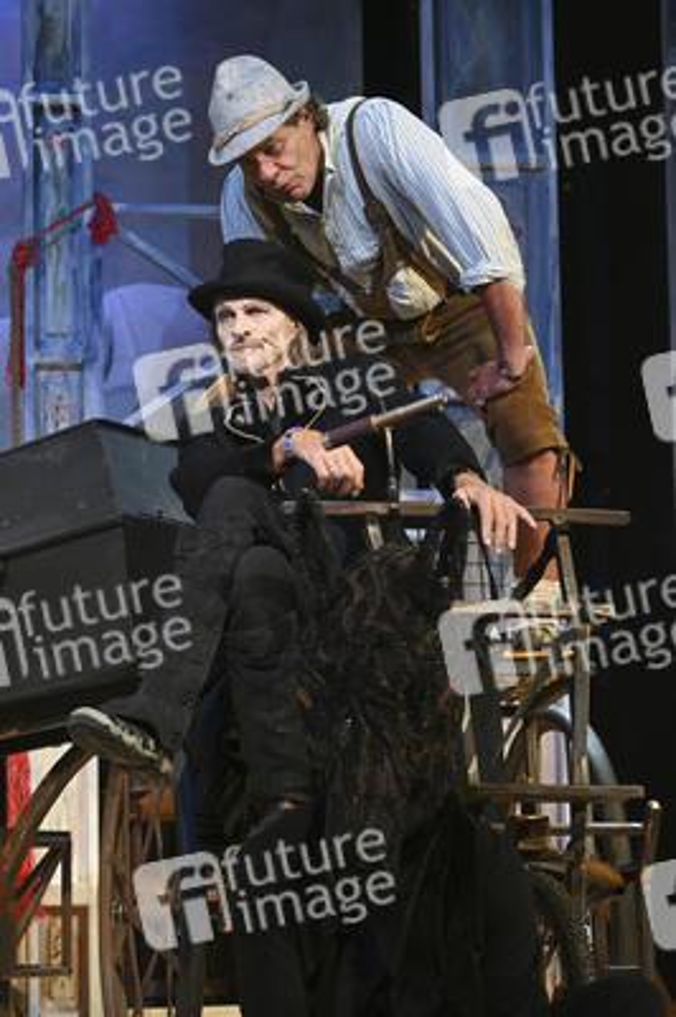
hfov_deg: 15.3
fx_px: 2511
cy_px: 508
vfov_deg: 22.9
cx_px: 338
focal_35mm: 89
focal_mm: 89
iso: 3200
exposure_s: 1/200
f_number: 6.3
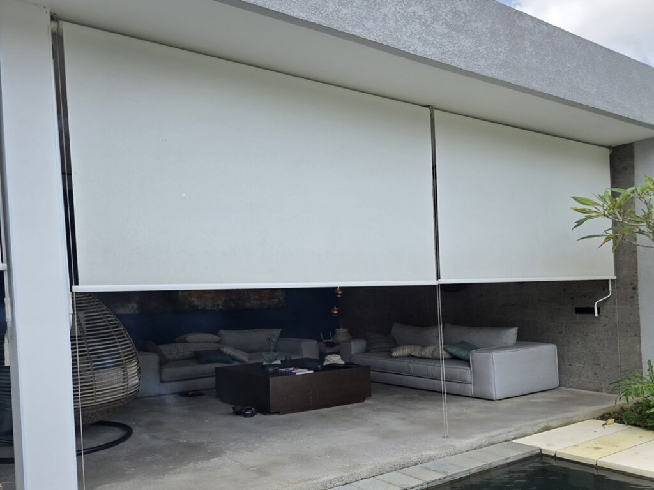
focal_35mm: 23
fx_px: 435
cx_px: 327
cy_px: 245
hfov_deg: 73.9
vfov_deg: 58.9
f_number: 1.7
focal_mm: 6.3
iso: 80
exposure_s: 1/2635
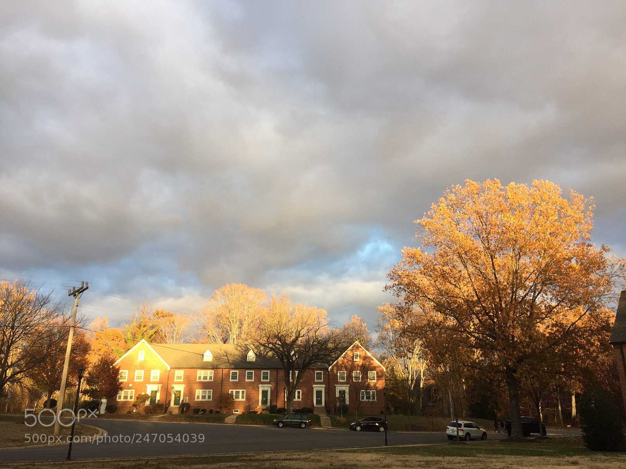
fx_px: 524
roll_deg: -0.7
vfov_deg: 48.2
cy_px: 234
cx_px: 313
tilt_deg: +19.2
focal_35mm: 29
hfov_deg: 61.7
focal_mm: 4.15
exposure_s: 1/184
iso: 32
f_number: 2.2
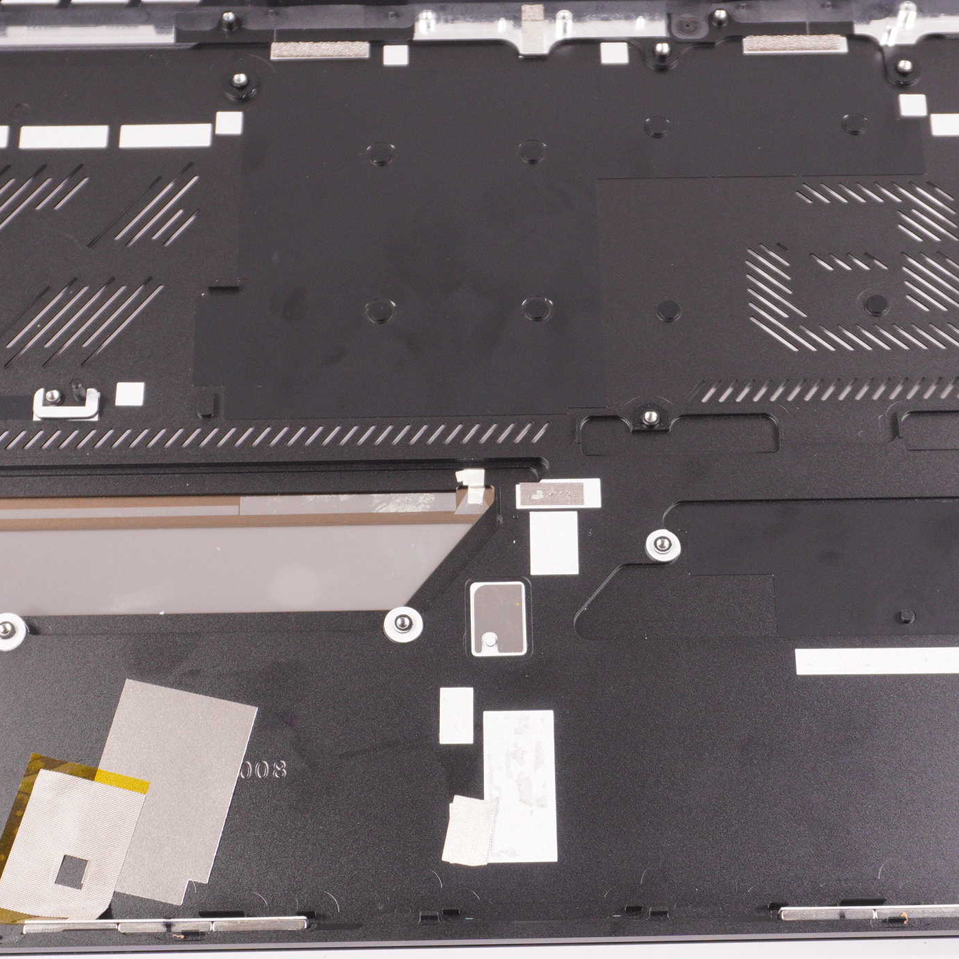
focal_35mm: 66
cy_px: 476
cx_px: 509
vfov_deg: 26.1
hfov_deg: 26.1
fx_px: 2069
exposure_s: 1/250
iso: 800
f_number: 5.6
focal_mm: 24
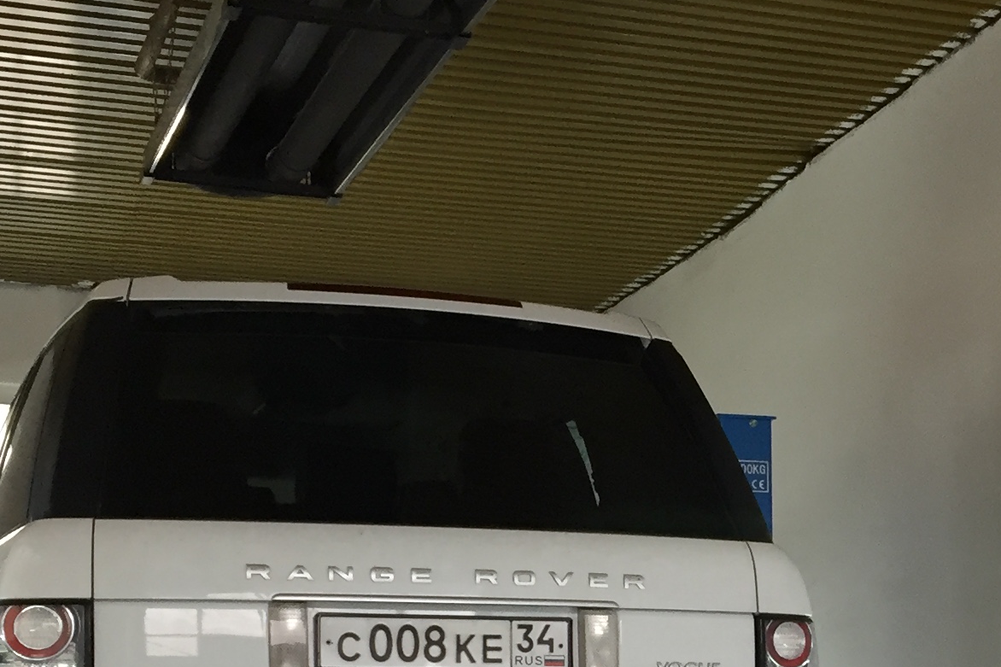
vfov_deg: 15.9
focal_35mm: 84
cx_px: 916
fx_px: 2335
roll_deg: +1.4
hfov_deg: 23.5
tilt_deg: +4.8
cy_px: 698
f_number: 2.2
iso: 50
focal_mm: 4.15
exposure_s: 1/33
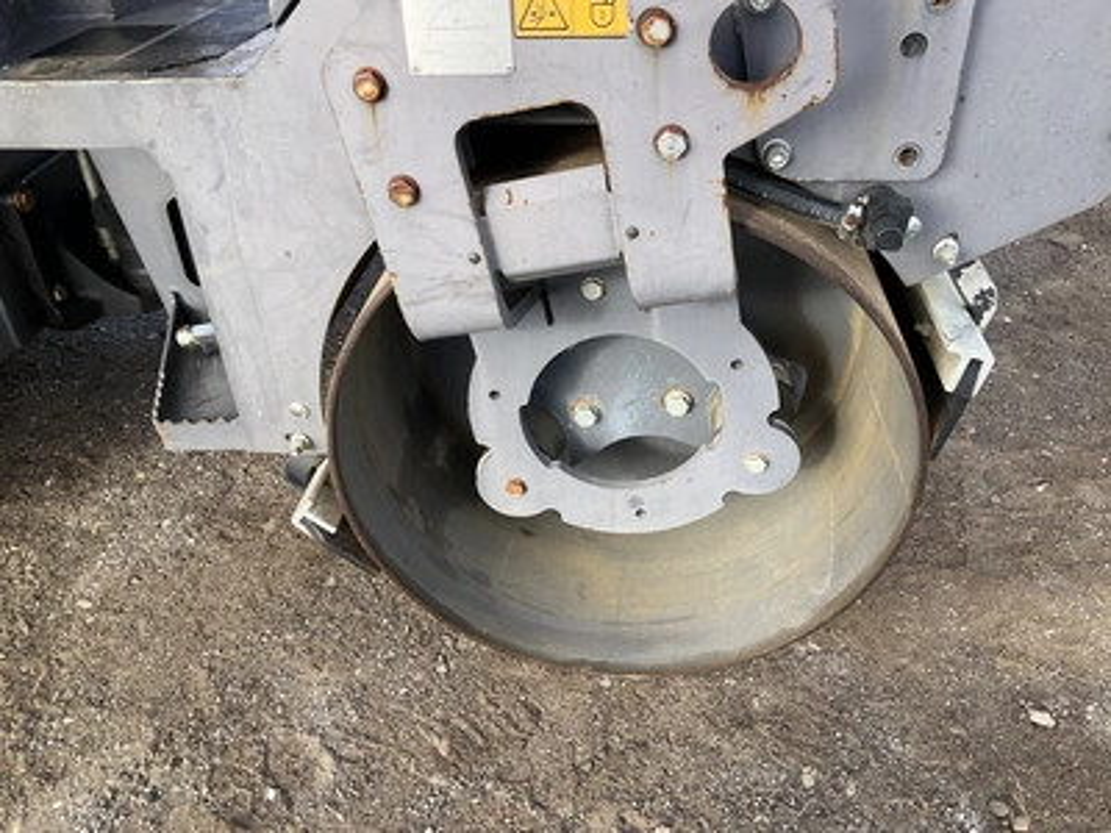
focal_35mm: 29
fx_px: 931
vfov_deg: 48.2
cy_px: 416
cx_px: 556
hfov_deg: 61.7
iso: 25
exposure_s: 1/415
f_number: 1.8
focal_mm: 3
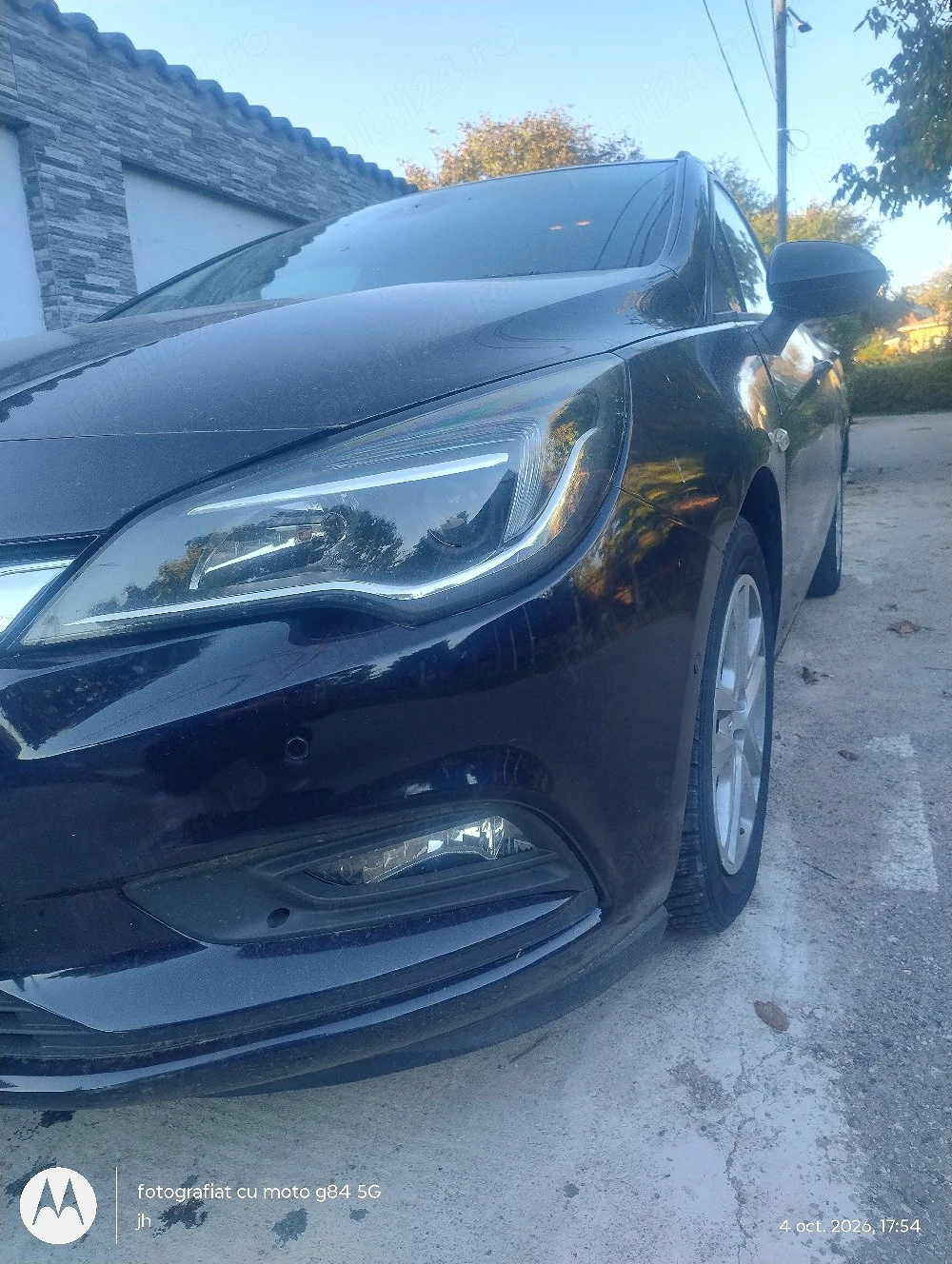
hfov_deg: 56.9
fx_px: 878
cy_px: 632
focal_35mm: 24
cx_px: 476
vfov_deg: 71.5
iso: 103
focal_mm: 5.56
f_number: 1.8
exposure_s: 1/100
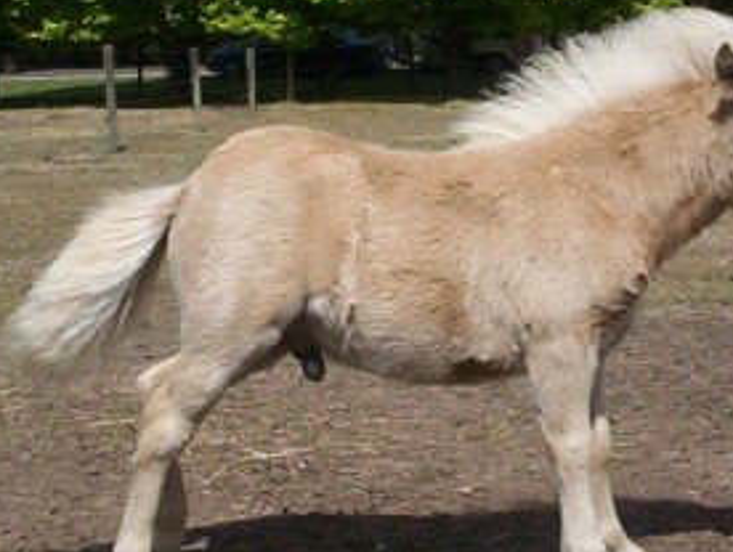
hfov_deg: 34.6
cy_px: 277
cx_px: 478
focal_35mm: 55
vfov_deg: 26.6
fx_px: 1167
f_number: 4.5
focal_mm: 4.99
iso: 100
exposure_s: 1/1433
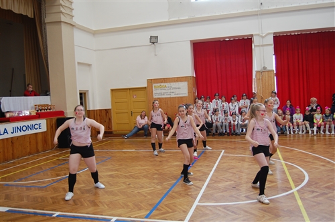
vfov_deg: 43.5
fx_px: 279
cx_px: 168
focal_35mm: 30
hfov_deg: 62.0
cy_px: 111
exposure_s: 1/50
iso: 400
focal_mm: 20
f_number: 3.8
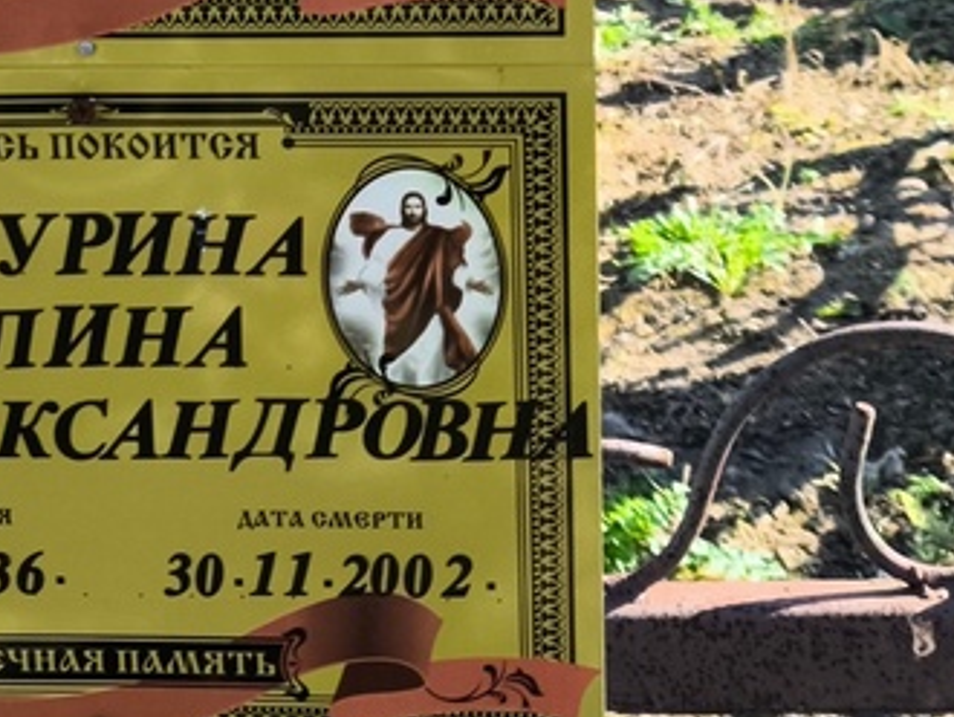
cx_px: 233
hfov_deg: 16.2
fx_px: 3337
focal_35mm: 121
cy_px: 20
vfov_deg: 12.1
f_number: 1.7
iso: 50
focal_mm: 4.71
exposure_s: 1/338
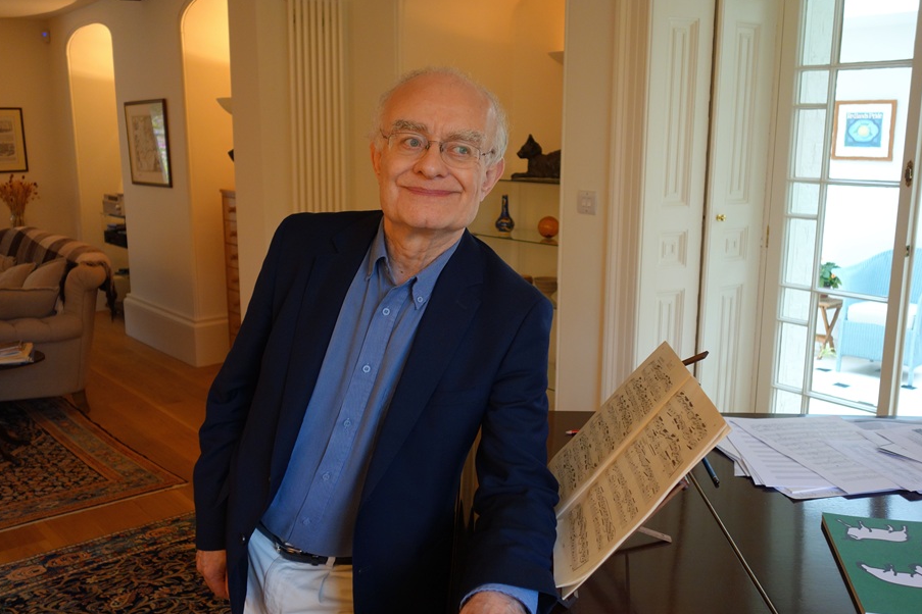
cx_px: 451
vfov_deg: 37.9
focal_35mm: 35
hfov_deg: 54.4
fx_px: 896
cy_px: 310
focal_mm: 12.62
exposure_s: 1/80
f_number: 2.8
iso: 400
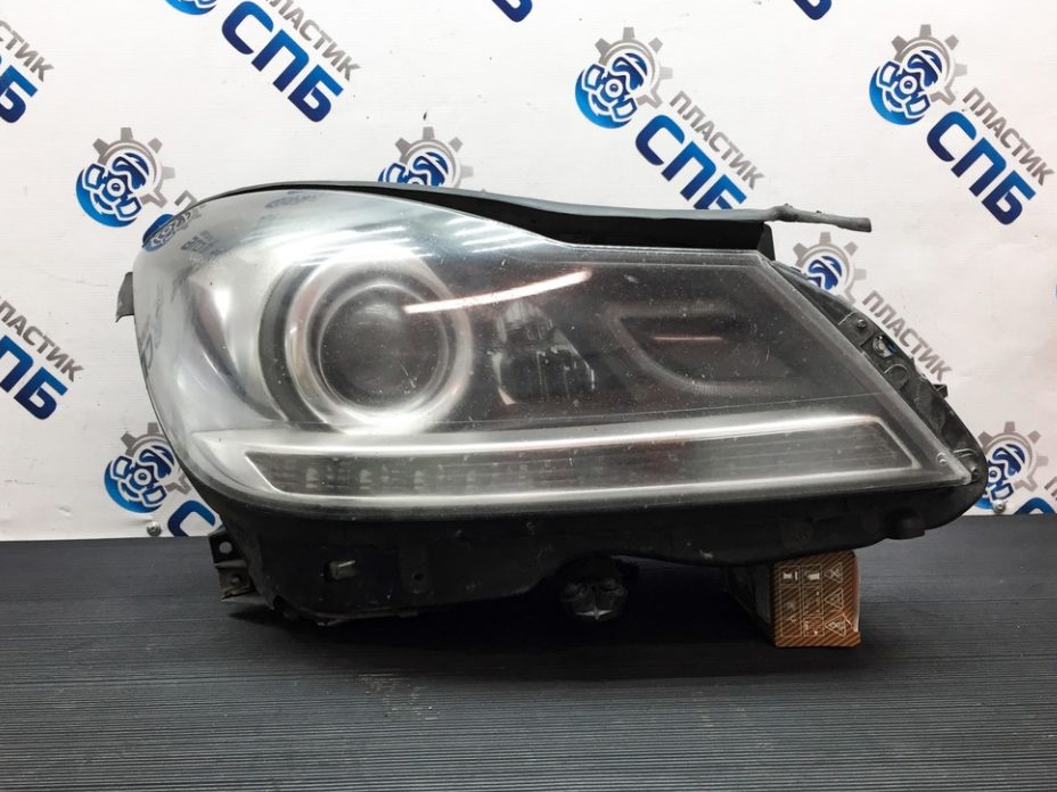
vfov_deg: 44.2
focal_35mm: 32
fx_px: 977
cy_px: 403
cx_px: 547
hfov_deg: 56.8
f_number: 2.2
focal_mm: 4.15
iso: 32
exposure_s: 1/35
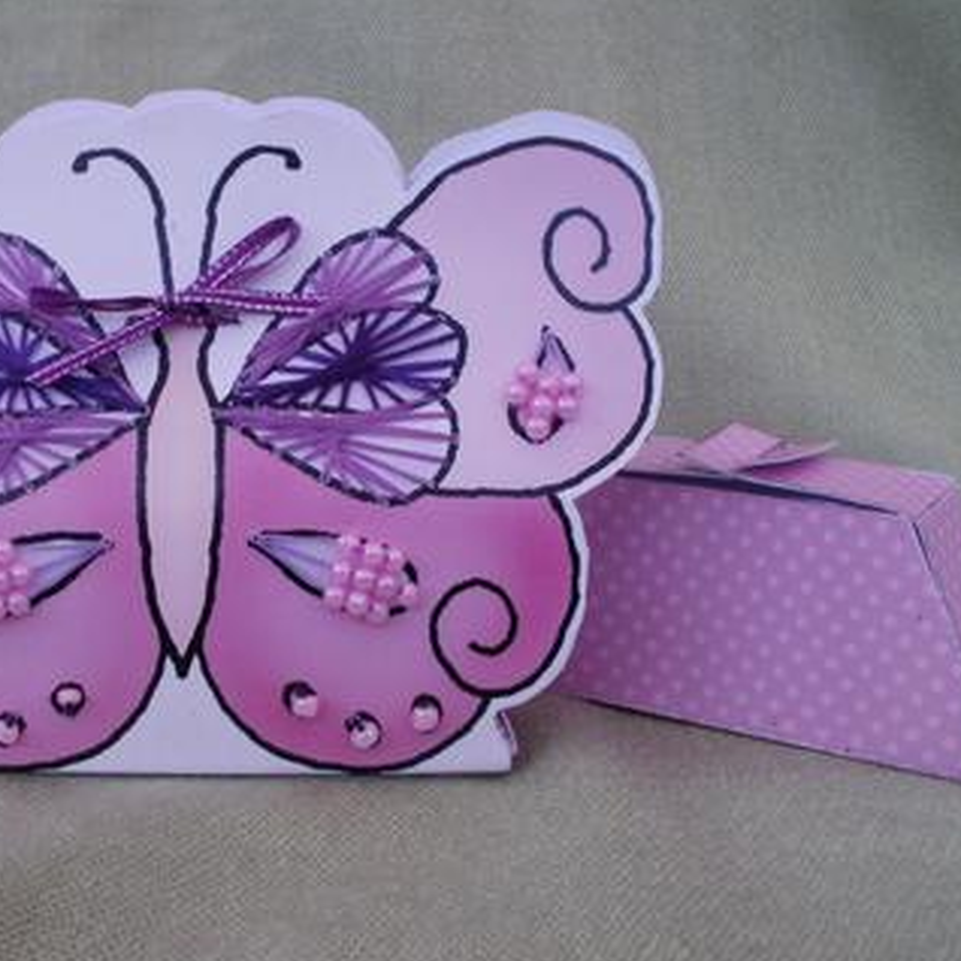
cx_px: 320
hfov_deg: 37.2
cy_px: 477
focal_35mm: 45
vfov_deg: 37.6
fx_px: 1413
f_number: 5.6
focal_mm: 6.3
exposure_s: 1/80
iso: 100
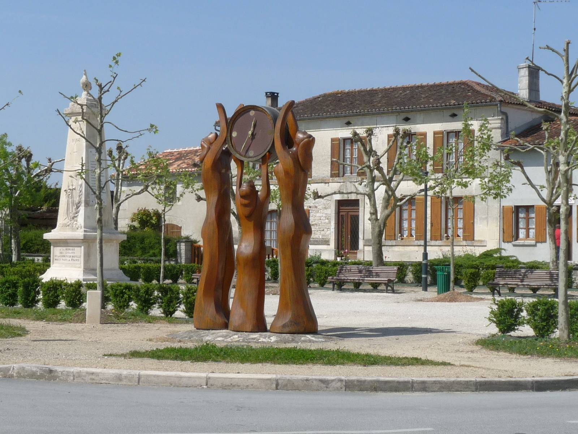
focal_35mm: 74
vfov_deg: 19.9
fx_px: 1236
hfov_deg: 26.3
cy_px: 217
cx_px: 289
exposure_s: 1/500
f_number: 6.3
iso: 100
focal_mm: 7.4
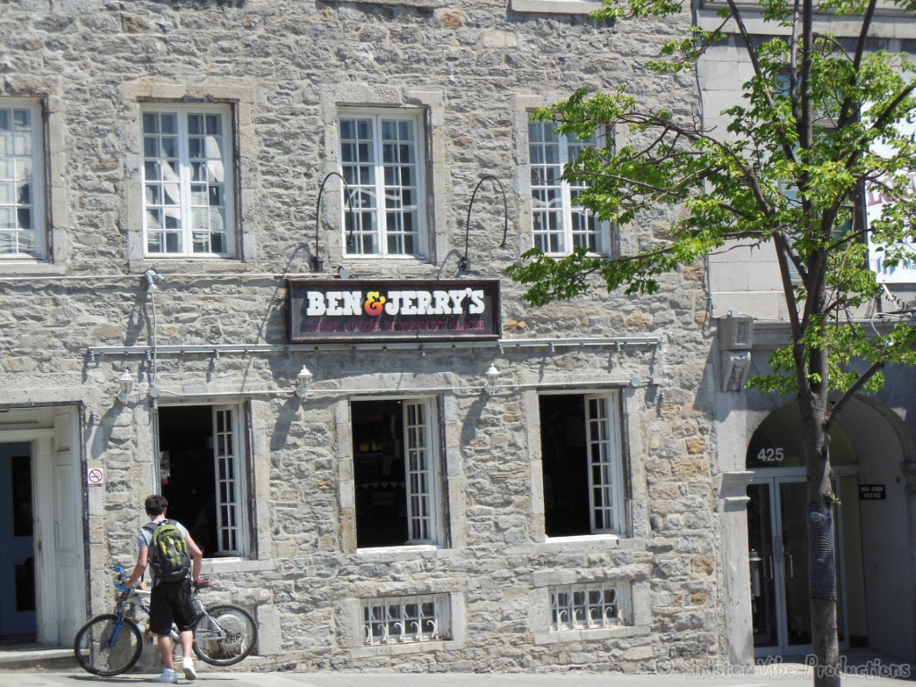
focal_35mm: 87
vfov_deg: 17.0
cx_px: 458
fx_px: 2302
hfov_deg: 22.5
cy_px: 344
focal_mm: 15.5
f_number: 4.6
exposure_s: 1/640
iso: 125
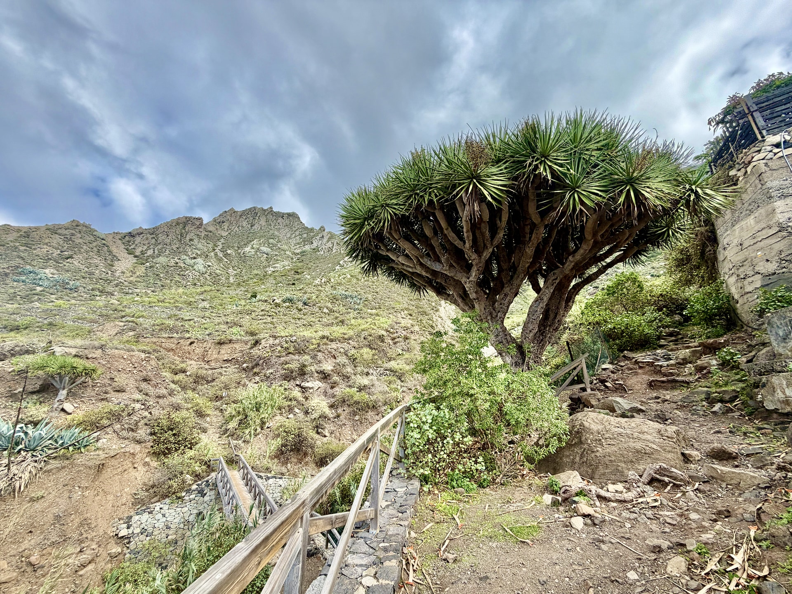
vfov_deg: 85.7
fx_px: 320
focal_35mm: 14
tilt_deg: +19.7
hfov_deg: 102.1
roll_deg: -0.1
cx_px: 396
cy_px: 297
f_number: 2.2
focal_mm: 2.22
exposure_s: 1/770
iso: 40
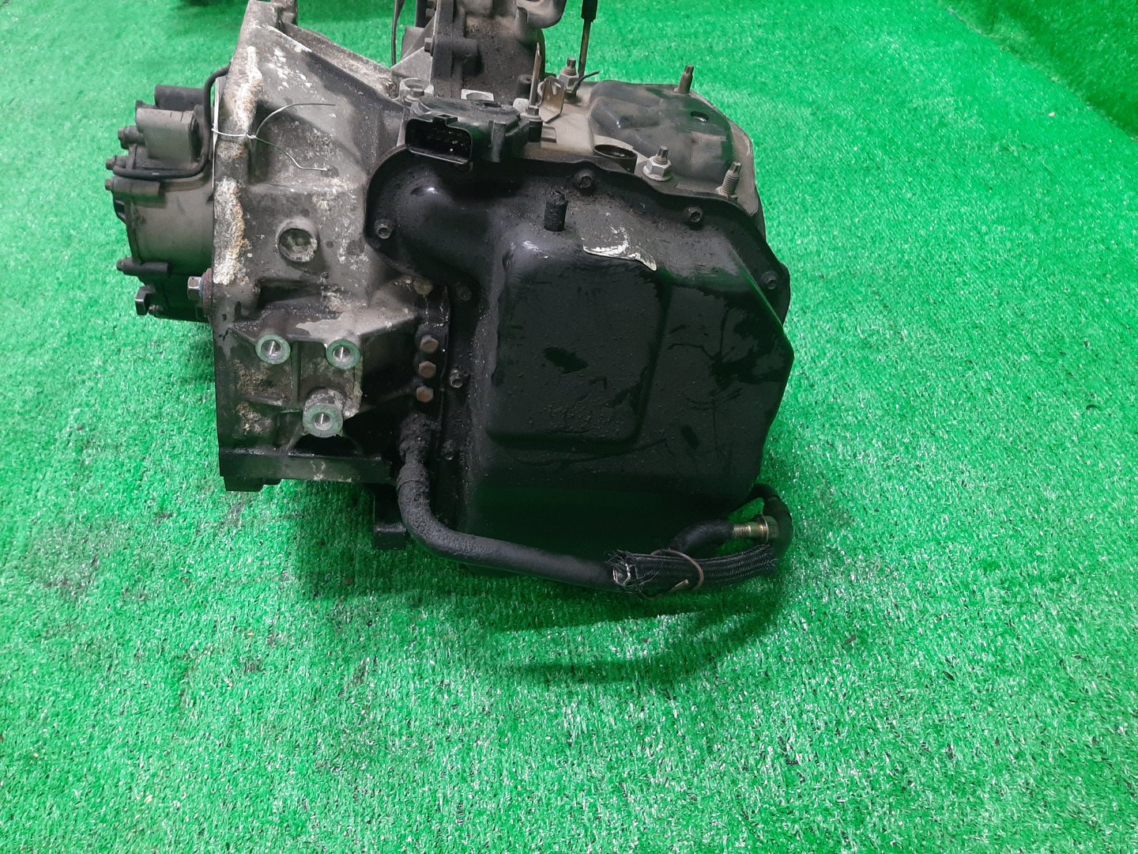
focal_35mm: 26
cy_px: 427
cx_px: 569
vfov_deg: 53.1
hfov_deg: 67.3
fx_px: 855
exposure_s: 1/50
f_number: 1.7
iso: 172
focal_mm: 3.93
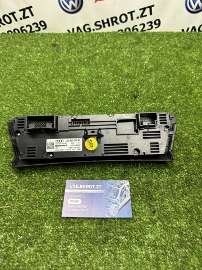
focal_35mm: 24
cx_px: 101
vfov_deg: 71.6
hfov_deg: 56.8
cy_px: 135
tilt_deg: -50.7
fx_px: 187
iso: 100
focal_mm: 6.76
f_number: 1.78
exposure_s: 1/100
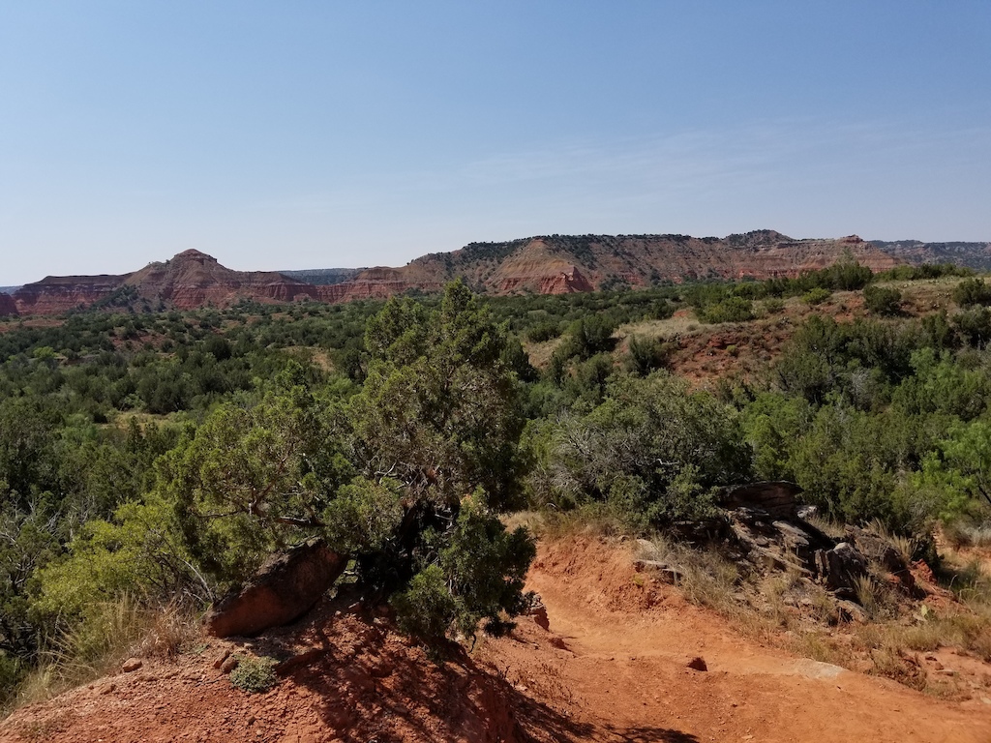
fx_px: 744
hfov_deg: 67.3
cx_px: 496
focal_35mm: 26
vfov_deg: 53.1
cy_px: 372
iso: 50
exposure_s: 1/3960
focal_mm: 4.25
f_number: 1.7
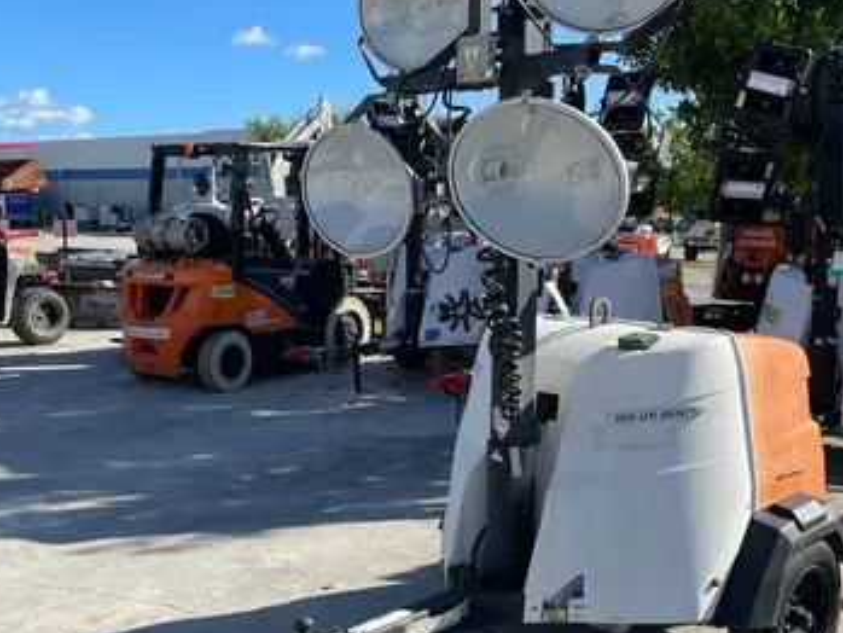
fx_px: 999
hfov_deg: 45.7
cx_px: 394
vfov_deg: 35.1
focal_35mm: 41
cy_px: 371
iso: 32
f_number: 1.6
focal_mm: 4.2
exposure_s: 1/2132
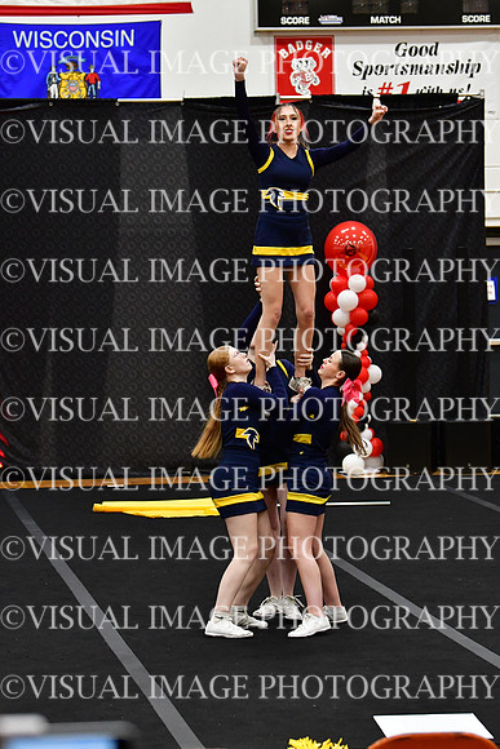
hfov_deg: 10.2
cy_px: 374
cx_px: 250
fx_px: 2811
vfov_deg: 15.2
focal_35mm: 135
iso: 4000
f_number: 4
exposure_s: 1/500
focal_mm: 90
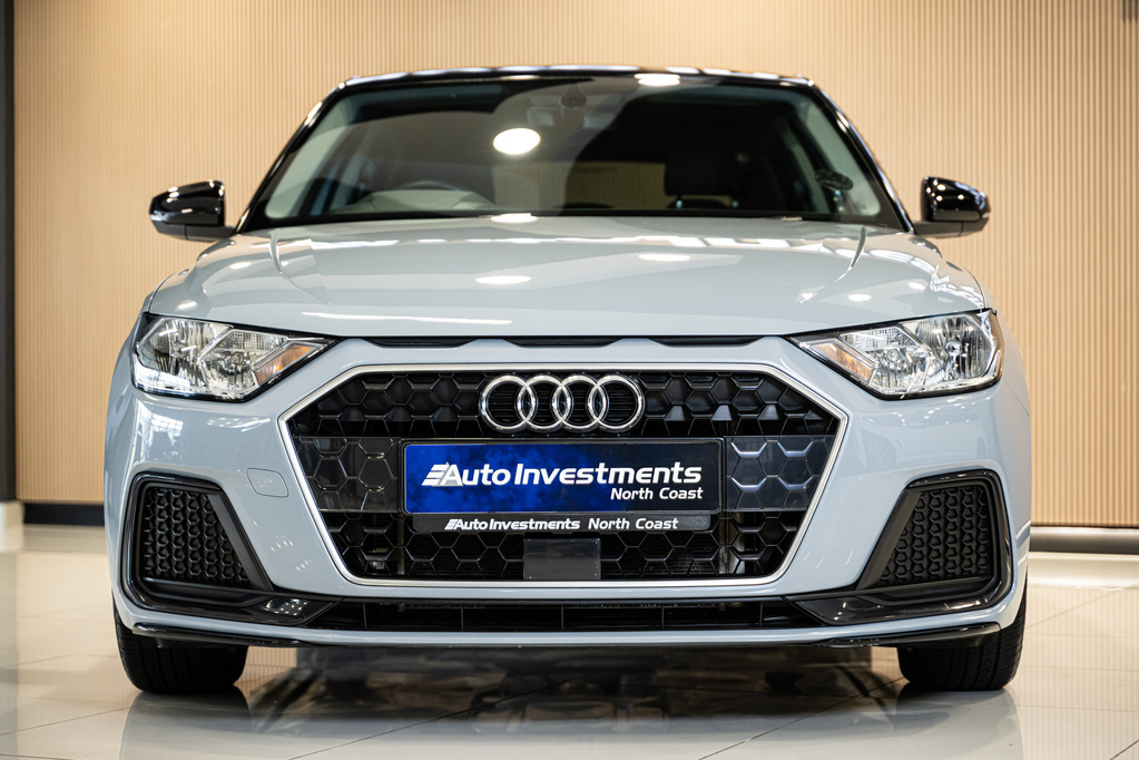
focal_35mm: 75
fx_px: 2373
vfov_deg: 18.2
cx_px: 570
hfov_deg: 27.0
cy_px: 380
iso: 640
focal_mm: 75
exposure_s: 1/160
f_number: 2.8
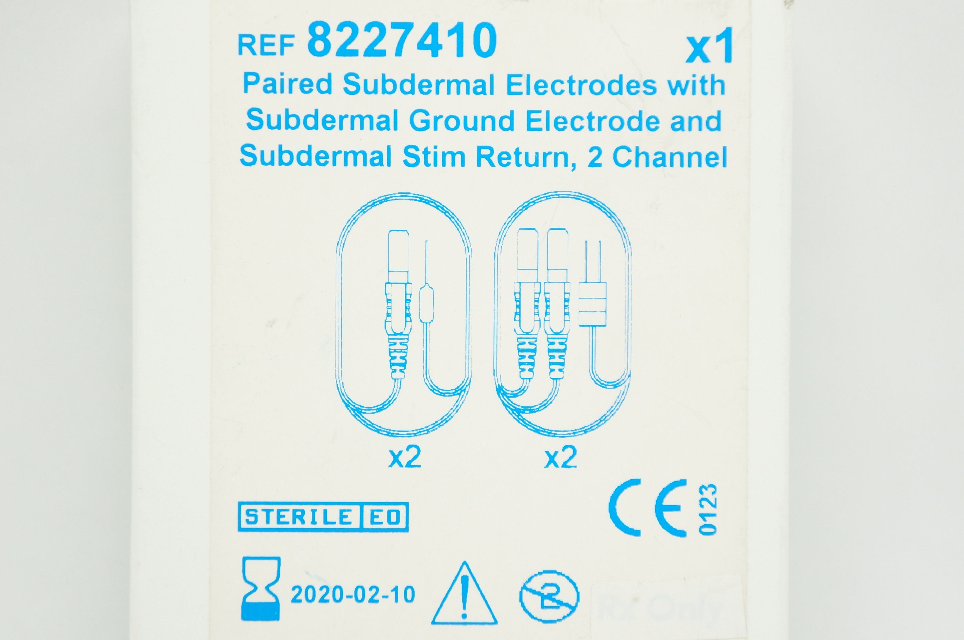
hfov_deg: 24.6
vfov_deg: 16.5
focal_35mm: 82
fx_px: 2207
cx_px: 482
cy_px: 320
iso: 400
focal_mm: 55
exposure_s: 1/80
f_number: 5.6
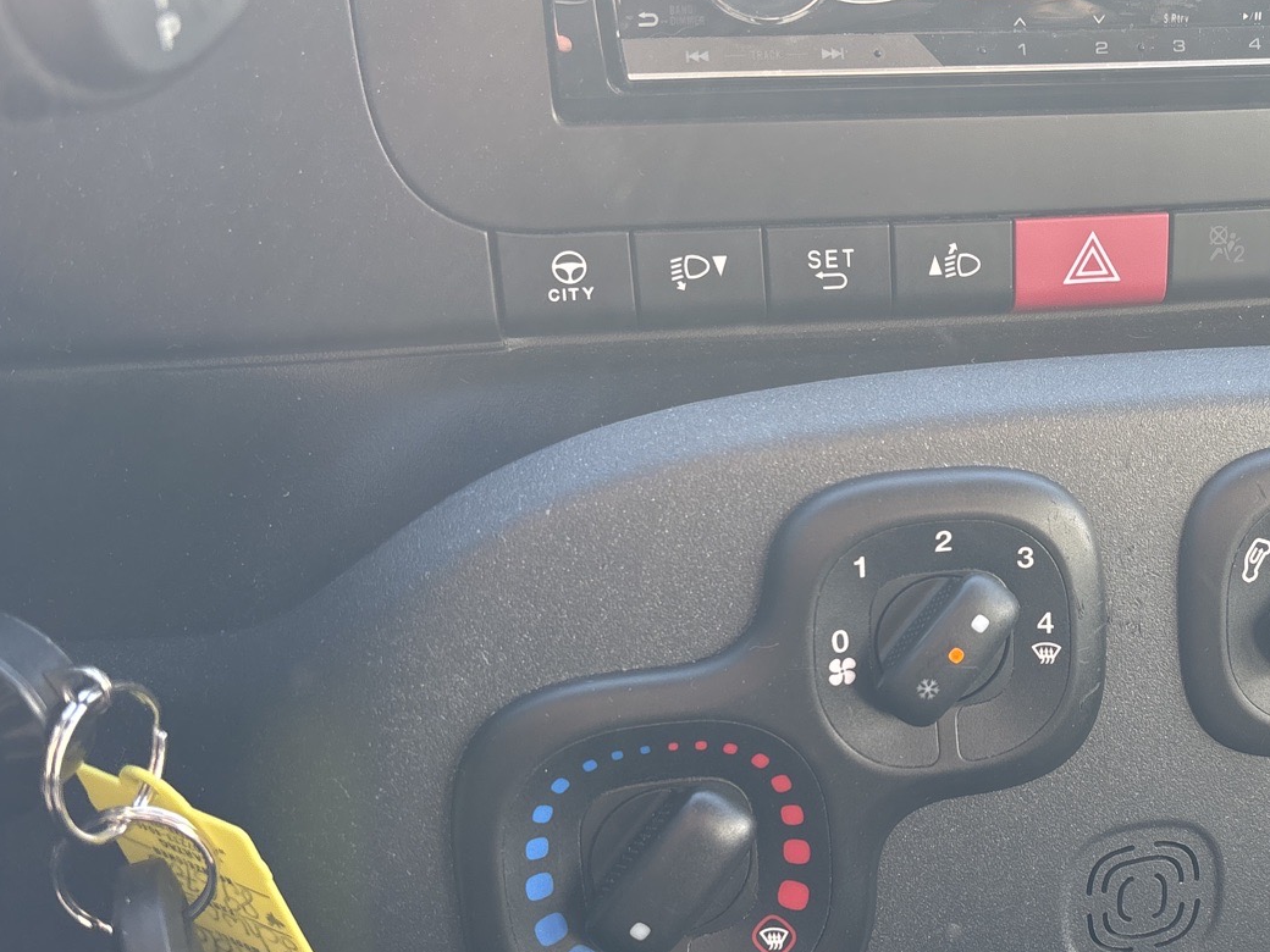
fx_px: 1761
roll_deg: -4.2
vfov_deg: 30.2
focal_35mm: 48
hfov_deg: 37.6
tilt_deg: -34.1
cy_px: 520
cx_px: 1092
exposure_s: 1/121
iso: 32
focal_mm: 5.96
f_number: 1.6
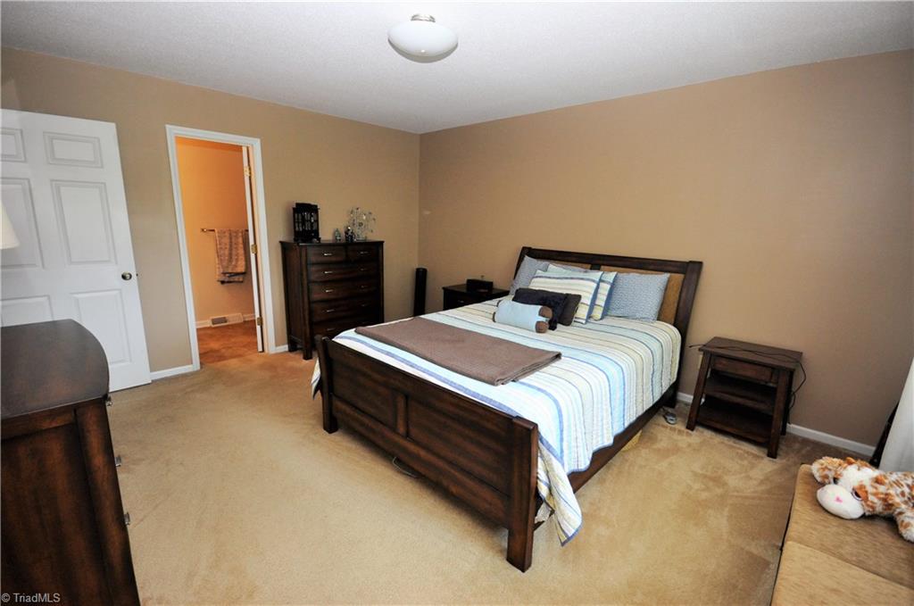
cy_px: 303
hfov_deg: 100.5
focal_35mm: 15
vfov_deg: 77.1
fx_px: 380
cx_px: 457
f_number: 4
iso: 800
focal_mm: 10
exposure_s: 1/60
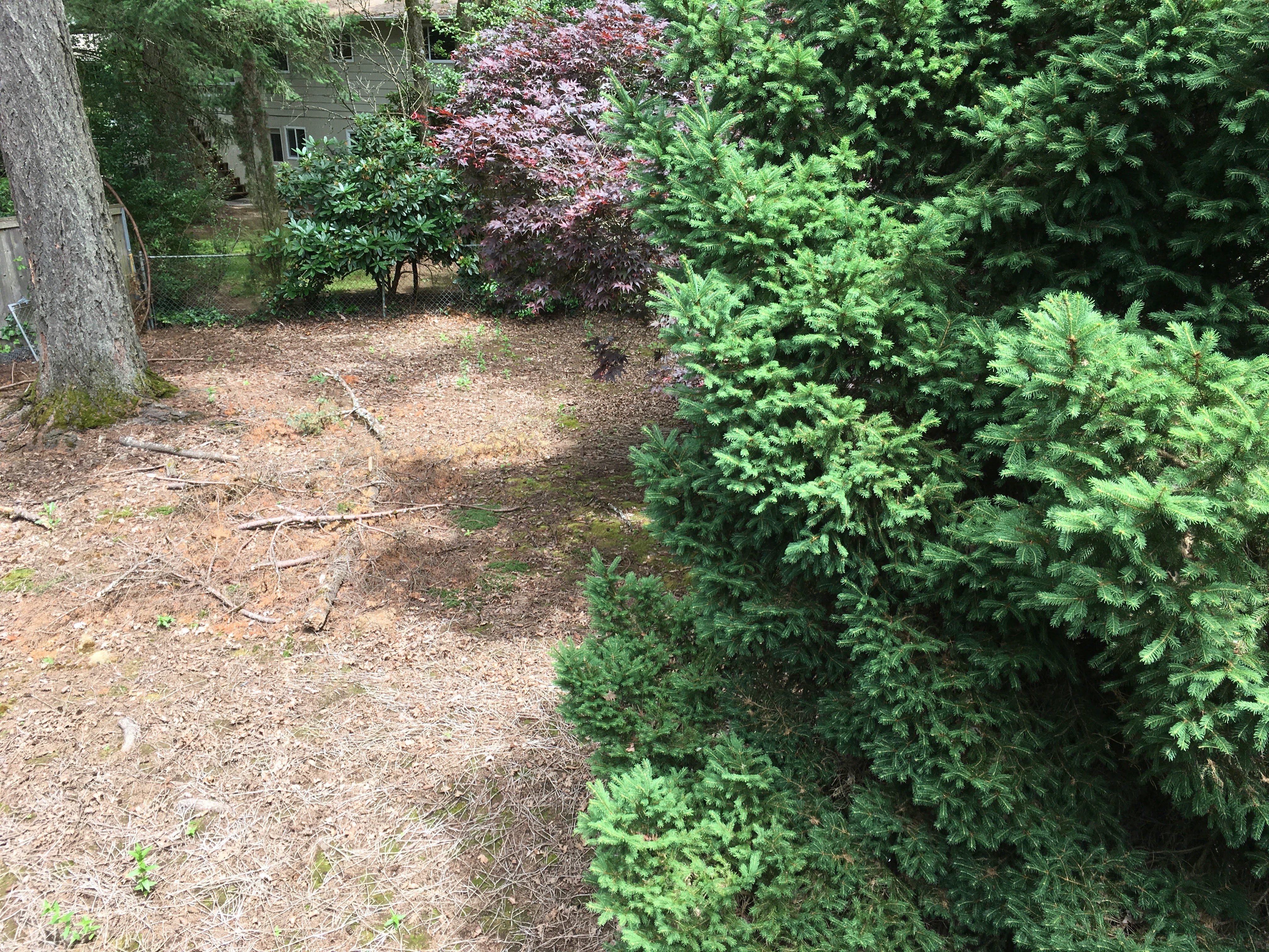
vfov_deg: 48.2
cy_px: 476
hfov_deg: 61.7
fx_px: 1063
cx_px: 634
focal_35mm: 29
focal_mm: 4.15
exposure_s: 1/276
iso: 25
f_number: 2.2
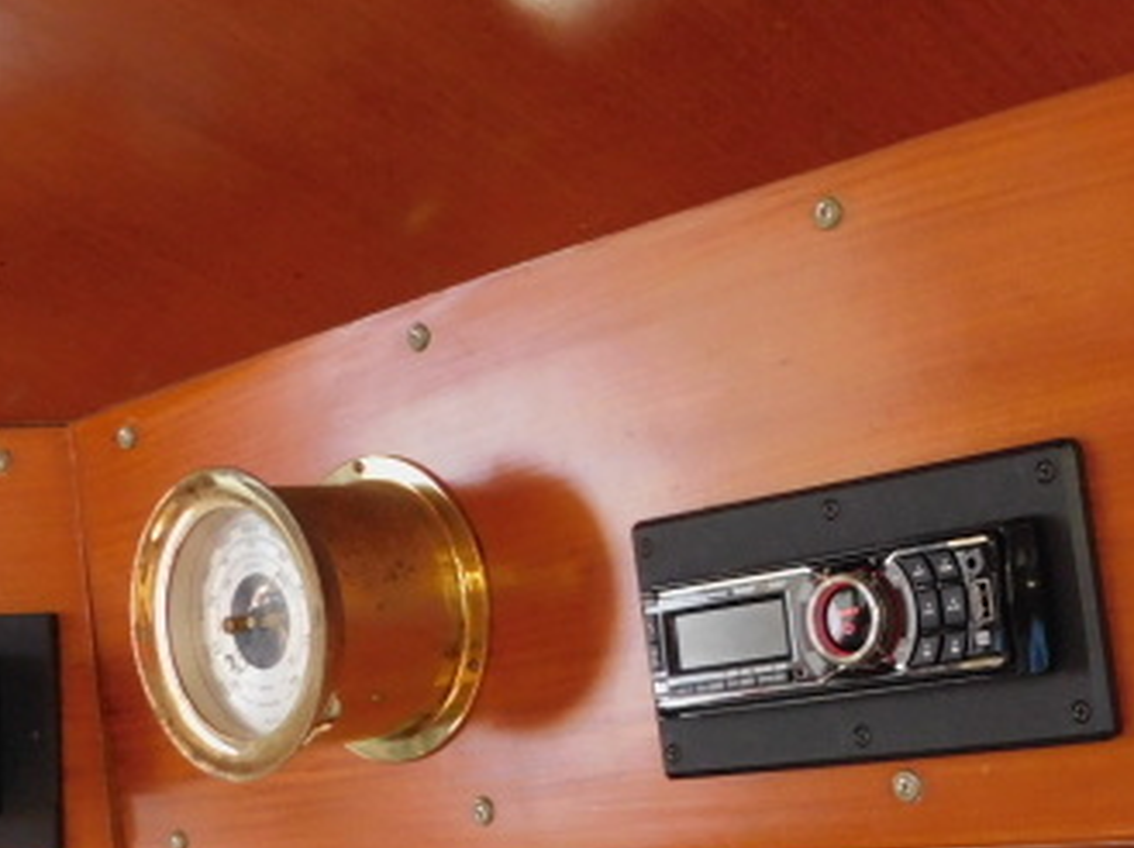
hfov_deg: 32.8
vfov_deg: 25.9
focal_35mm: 56
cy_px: 579
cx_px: 1006
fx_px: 1833
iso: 400
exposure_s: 1/10
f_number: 3
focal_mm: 4
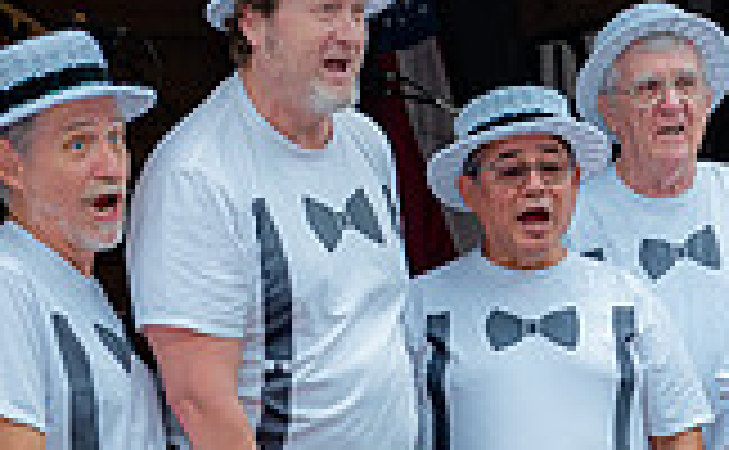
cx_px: 411
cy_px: 620
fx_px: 2079
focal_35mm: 105
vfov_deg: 11.9
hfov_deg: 19.9
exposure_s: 1/160
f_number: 5.6
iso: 500
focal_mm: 24
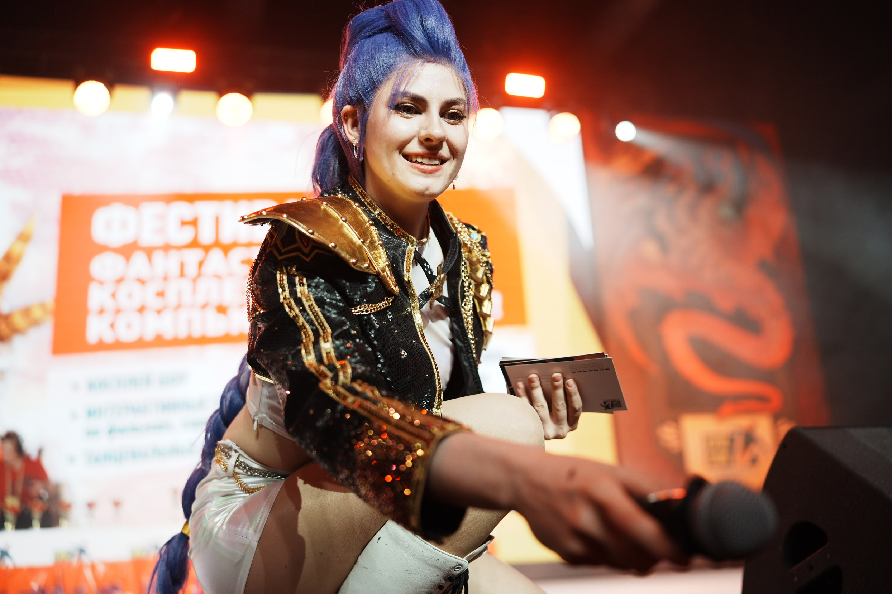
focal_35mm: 36
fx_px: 892
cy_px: 289
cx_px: 445
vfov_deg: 36.9
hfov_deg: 53.1
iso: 640
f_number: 2
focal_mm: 35
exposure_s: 1/500
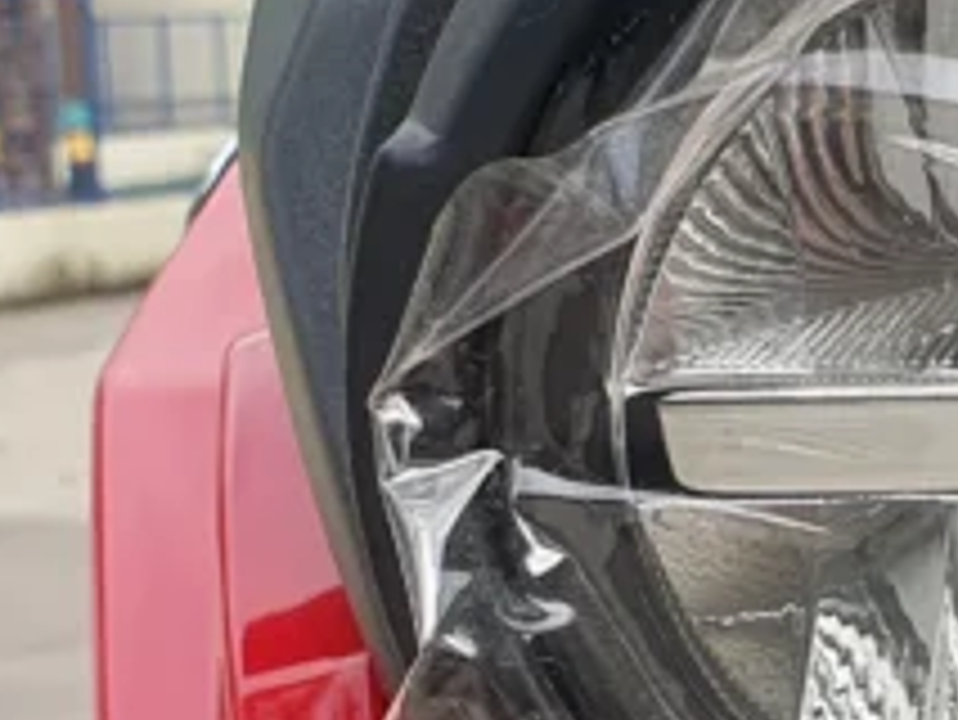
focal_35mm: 125
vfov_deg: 11.9
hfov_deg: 15.2
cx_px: 1138
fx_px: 3461
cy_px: 333
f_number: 2.4
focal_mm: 4.32
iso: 50
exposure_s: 1/634
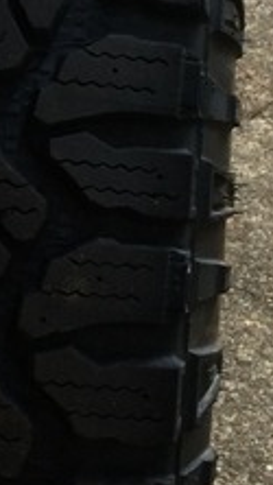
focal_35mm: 146
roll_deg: +6.7
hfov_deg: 7.8
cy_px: 17
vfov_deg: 14.5
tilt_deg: -33.6
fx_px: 1877
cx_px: -356
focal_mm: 4.15
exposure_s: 1/120
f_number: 2.2
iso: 50
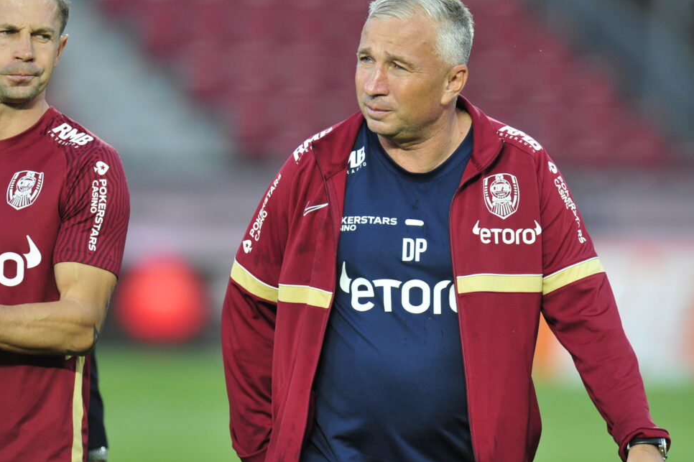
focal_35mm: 580
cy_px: 218
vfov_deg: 2.4
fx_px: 11175
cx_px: 387
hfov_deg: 3.6
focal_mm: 400
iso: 1250
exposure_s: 1/800
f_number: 4.5
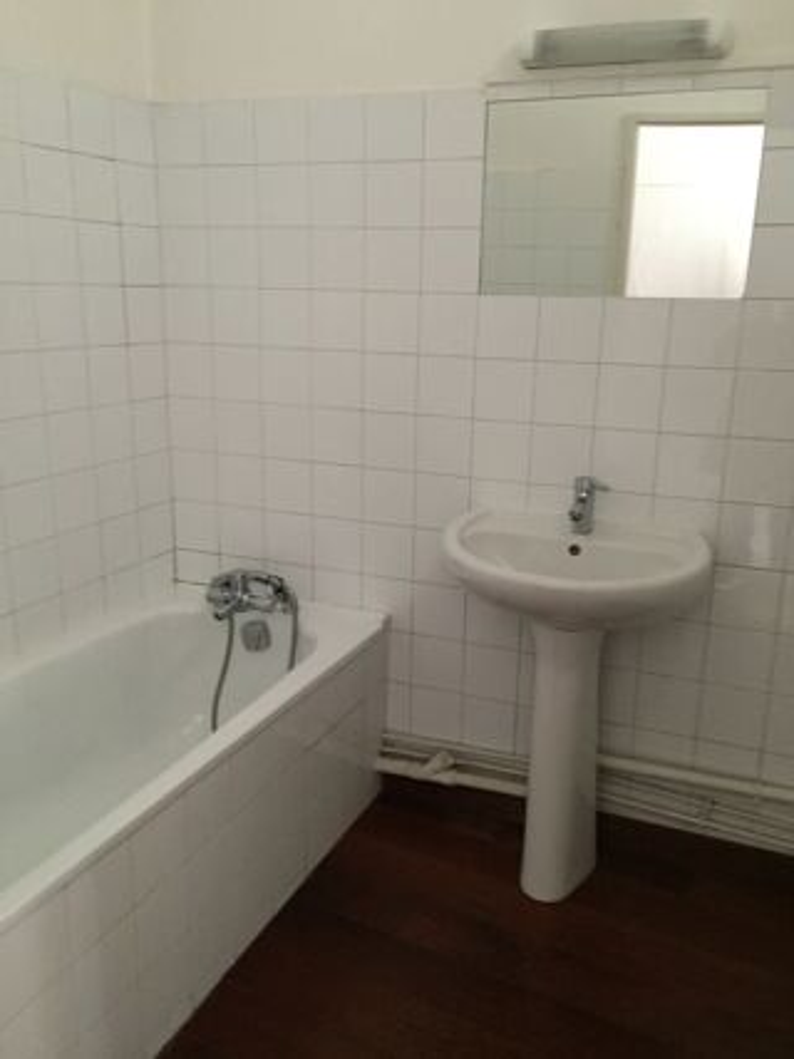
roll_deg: -0.4
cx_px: 397
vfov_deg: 61.7
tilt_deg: -14.7
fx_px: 887
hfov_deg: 48.2
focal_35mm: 29
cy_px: 530
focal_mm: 4.15
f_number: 2.2
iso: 250
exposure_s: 1/15
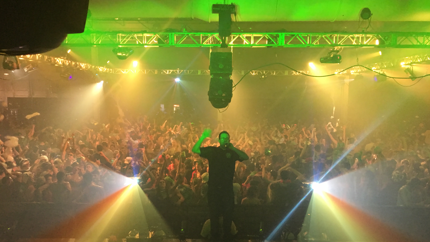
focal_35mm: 32
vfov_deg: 36.6
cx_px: 216
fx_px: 365
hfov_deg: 61.0
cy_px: 133
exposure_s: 1/15
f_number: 2.2
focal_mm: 4.15
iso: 80
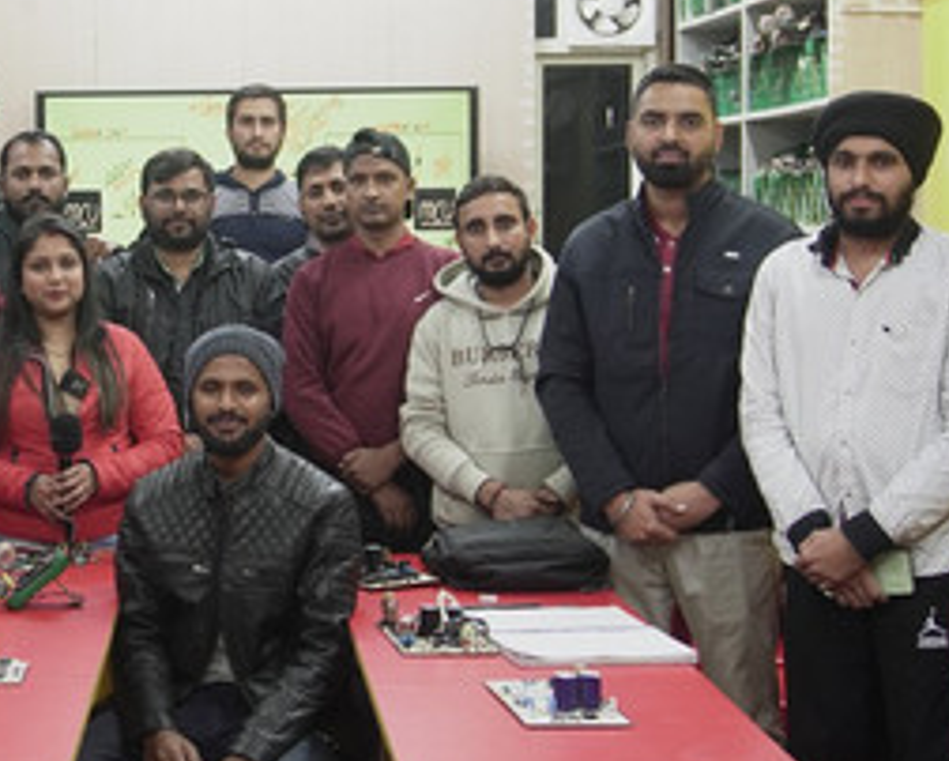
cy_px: 266
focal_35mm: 67
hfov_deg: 27.3
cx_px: 105
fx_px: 1883
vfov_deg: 22.8
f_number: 5
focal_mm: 24
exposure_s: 1/40
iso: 640
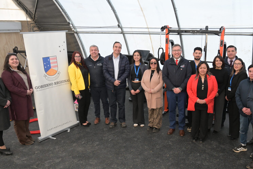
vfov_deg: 36.8
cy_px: 97
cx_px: 152
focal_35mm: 36
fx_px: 253
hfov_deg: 52.8
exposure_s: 1/320
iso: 2000
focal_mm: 26
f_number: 4
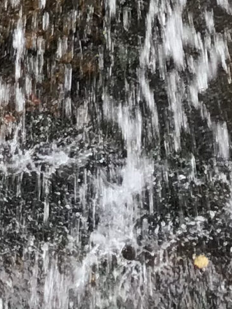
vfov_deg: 10.8
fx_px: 1466
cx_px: -63
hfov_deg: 8.9
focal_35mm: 164
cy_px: -355
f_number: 2.4
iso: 40
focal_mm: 3.3
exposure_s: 1/120
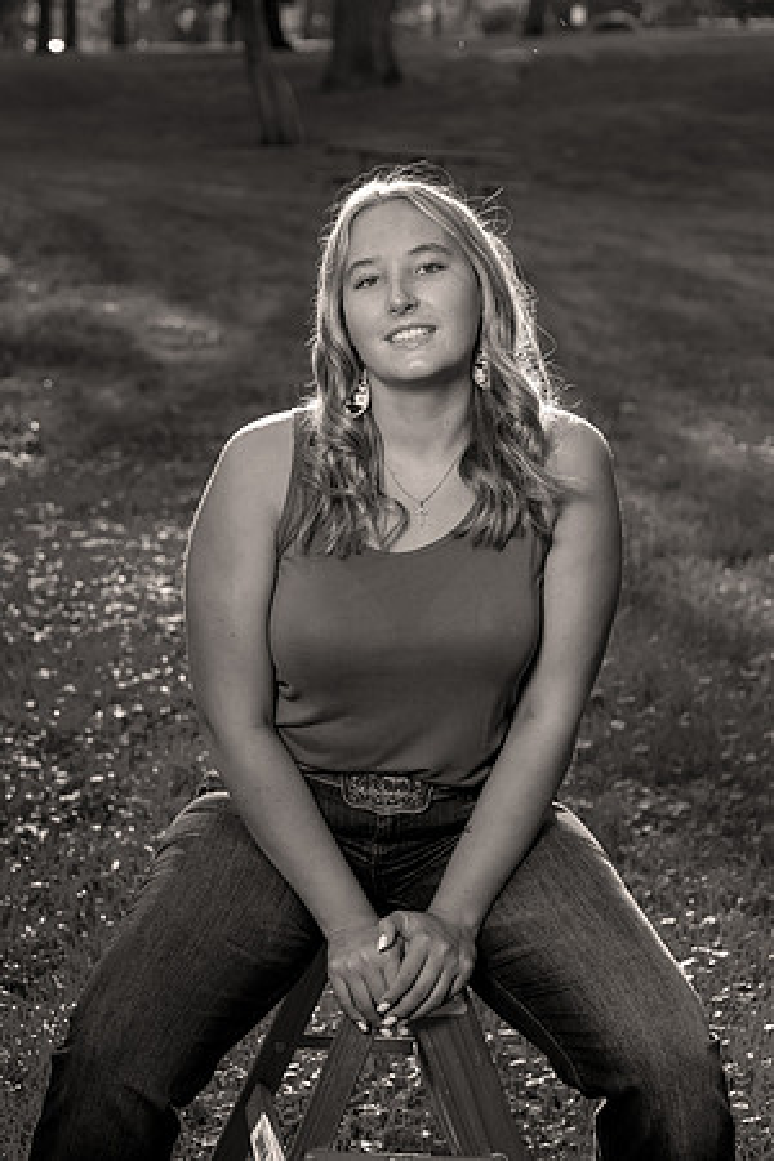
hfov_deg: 22.6
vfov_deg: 33.4
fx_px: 1935
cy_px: 580
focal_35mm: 60
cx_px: 387
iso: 100
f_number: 4.5
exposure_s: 1/160
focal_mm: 60
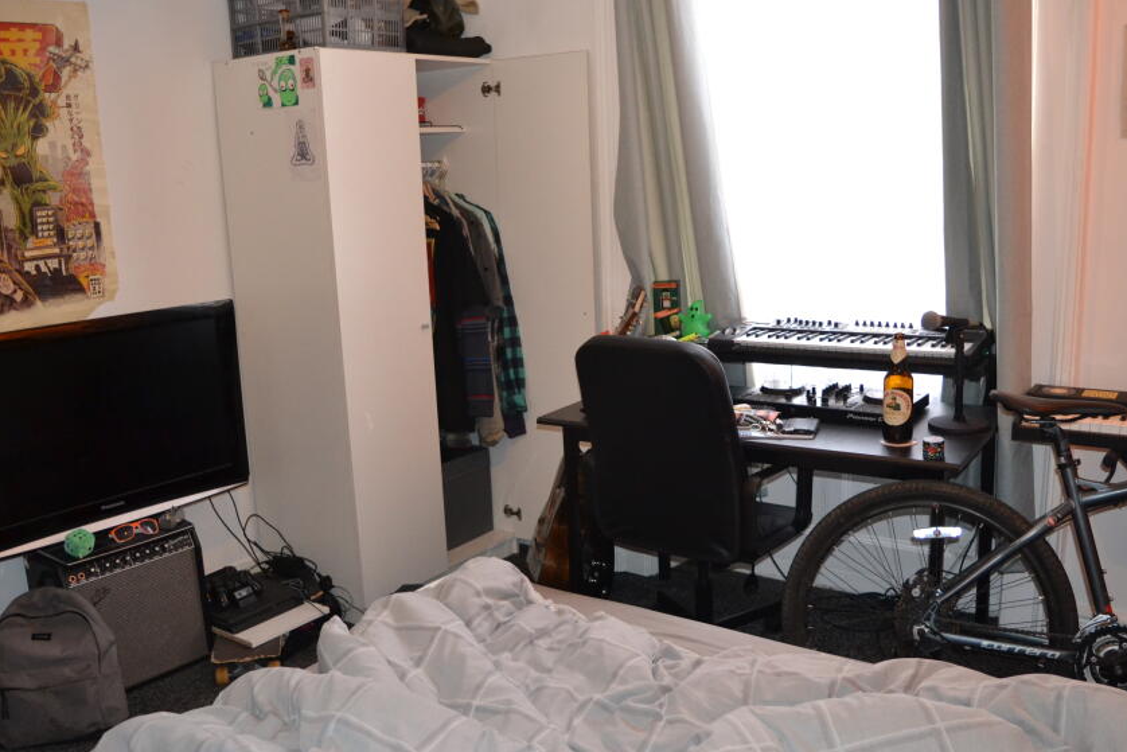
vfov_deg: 39.9
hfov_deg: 57.2
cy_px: 415
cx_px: 580
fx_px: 1033
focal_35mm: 33
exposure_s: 1/60
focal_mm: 18
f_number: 3.5
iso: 1600
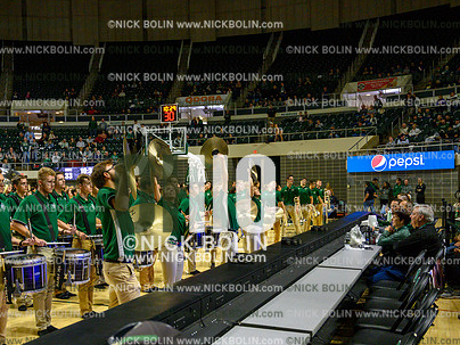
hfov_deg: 46.6
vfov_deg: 35.8
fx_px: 532
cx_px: 195
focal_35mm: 40
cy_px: 209
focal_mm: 29
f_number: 4.5
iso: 3200
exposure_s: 1/800
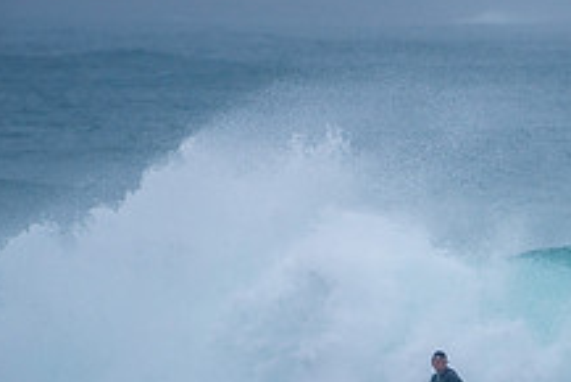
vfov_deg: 1.0
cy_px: 431
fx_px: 21204
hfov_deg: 1.5
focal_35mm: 1336
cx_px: 642
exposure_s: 1/1000
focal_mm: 500
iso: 200
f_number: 5.6
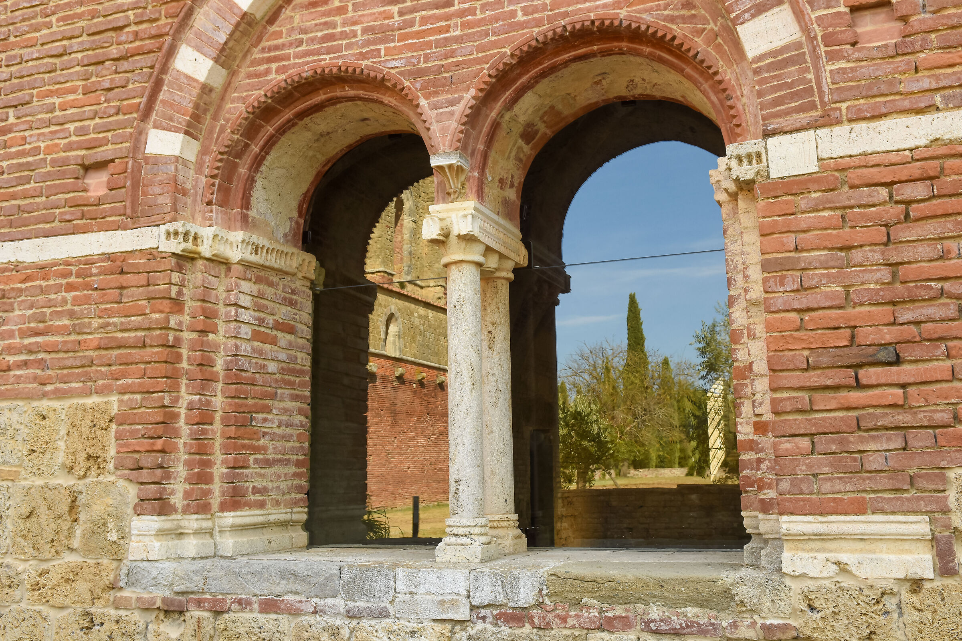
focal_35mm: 36
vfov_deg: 36.9
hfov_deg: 53.1
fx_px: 962
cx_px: 481
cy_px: 320
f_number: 8
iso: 250
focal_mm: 24
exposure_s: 1/80
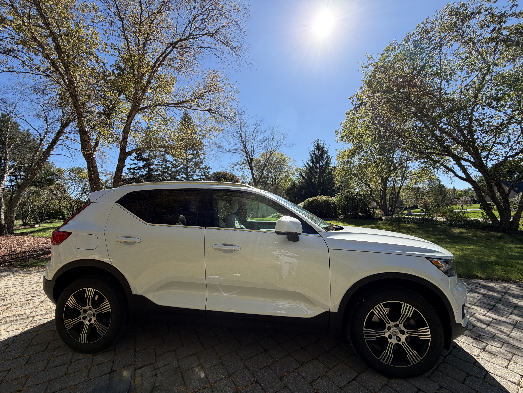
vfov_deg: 85.7
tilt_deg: +3.7
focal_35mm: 14
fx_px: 212
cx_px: 262
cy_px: 196
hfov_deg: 102.1
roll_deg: +1.8
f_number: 2.2
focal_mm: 2.22
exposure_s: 1/770
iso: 32
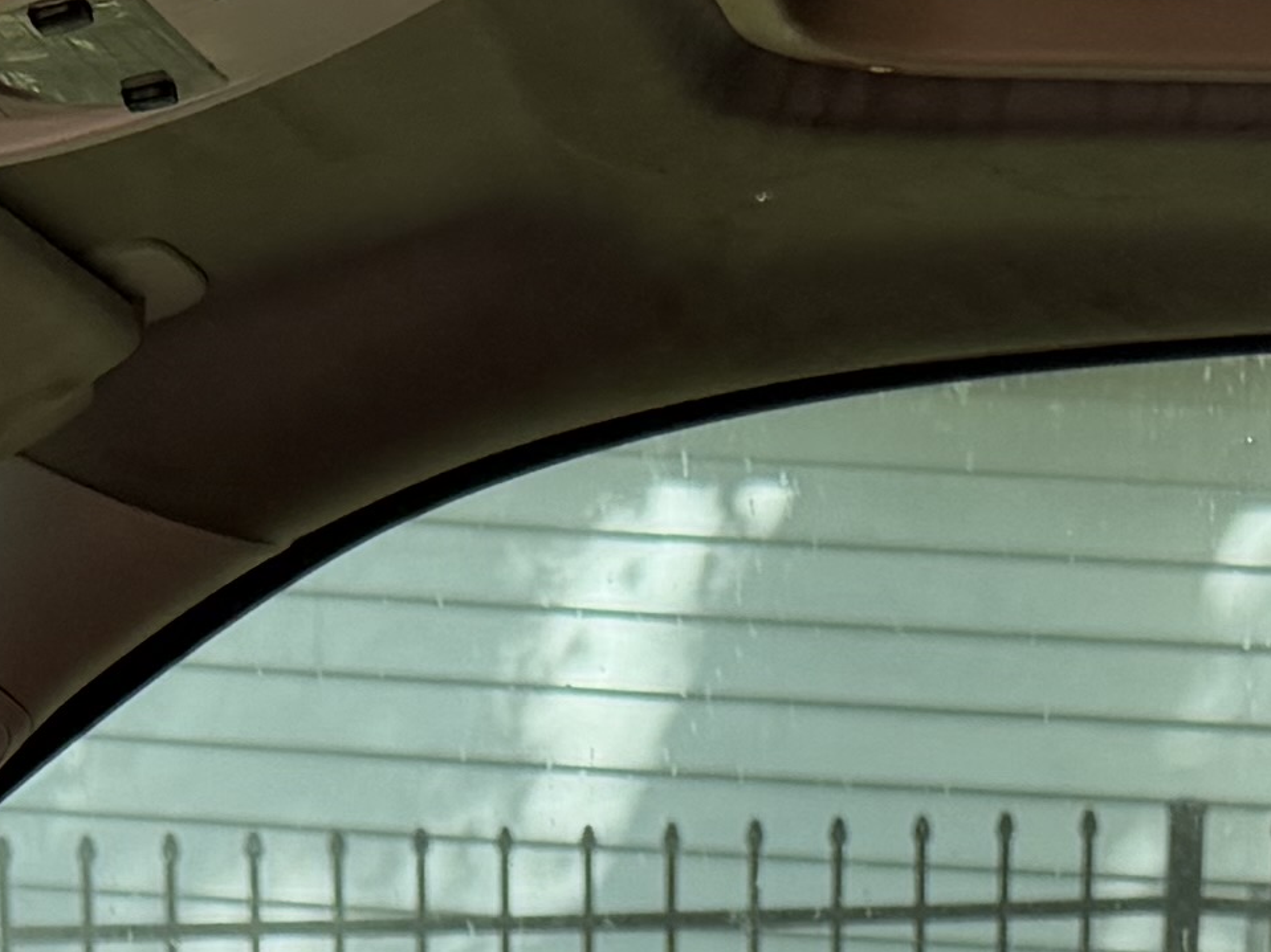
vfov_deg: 9.2
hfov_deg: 13.8
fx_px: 5250
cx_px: 905
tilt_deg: -16.7
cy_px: 2356
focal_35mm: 143
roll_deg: -3.0
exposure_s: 1/612
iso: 100
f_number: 1.78
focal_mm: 6.76
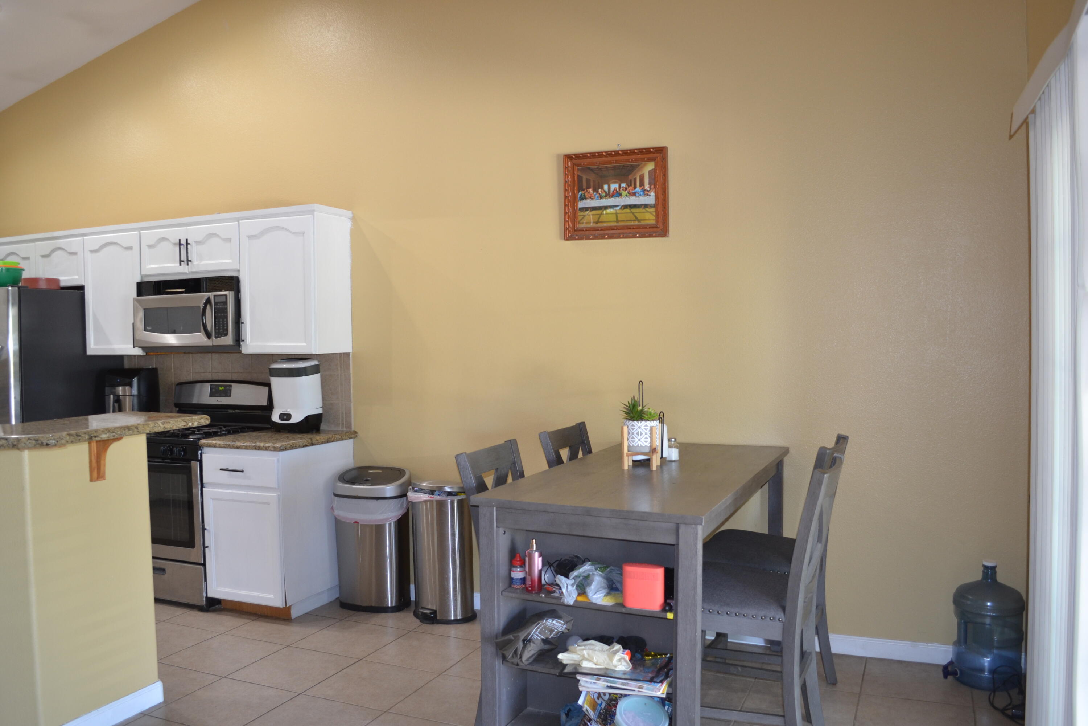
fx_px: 816
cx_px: 544
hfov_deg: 67.4
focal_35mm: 27
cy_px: 363
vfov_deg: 47.9
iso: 400
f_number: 3.5
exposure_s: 1/25
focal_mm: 18
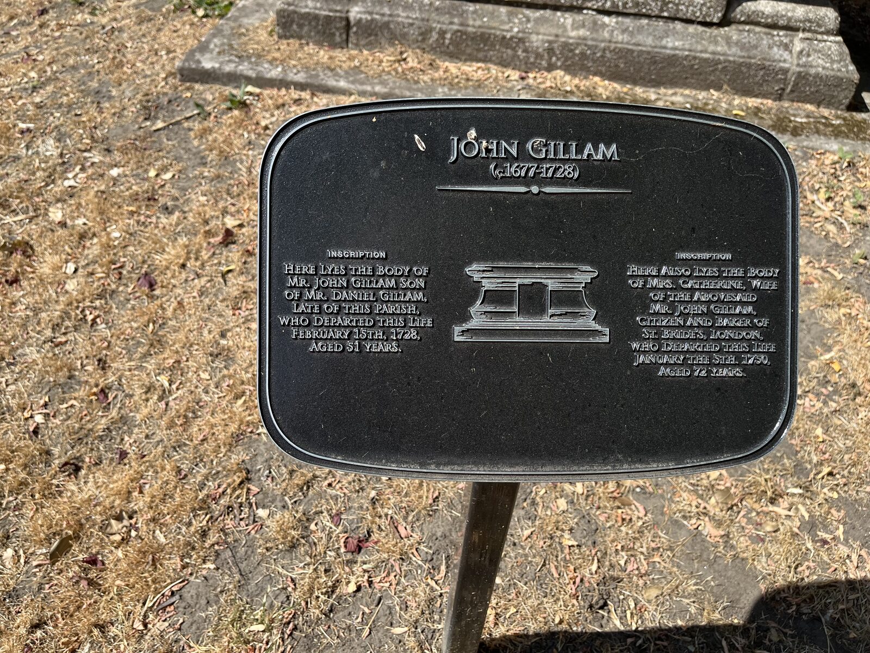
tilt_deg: -45.5
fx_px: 653
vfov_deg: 53.1
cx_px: 435
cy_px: 326
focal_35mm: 26
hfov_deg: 67.3
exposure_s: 1/1776
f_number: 1.6
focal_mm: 5.1
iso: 50
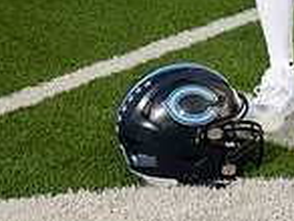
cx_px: 300
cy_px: -229
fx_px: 1208
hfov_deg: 13.7
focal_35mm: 142
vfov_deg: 9.7
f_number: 7.1
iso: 160
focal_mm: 48
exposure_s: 1/320
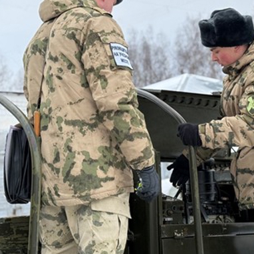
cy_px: 97
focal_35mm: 74
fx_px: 614
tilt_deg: +9.2
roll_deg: +5.4
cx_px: 178
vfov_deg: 23.3
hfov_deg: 23.2
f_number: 1.78
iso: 64
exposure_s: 1/496
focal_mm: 6.76
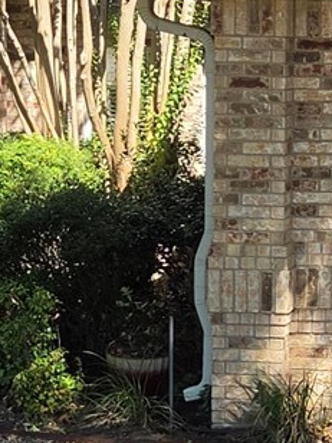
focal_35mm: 153
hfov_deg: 9.6
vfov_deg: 12.9
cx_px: 405
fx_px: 1957
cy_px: 255
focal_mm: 5.4
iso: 80
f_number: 1.8
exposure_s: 1/1889
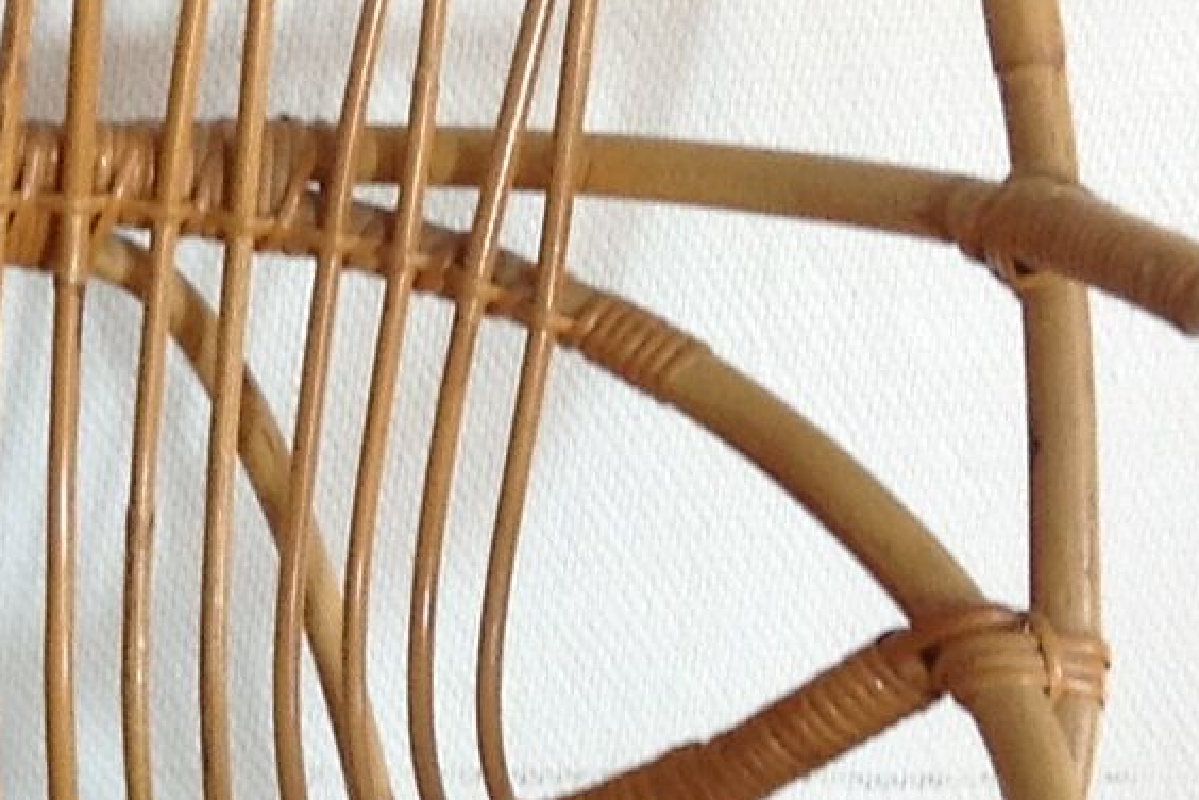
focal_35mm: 167
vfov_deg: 8.2
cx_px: -889
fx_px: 5562
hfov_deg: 11.5
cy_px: 677
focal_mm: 4.28
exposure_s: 1/17
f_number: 2.4
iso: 80
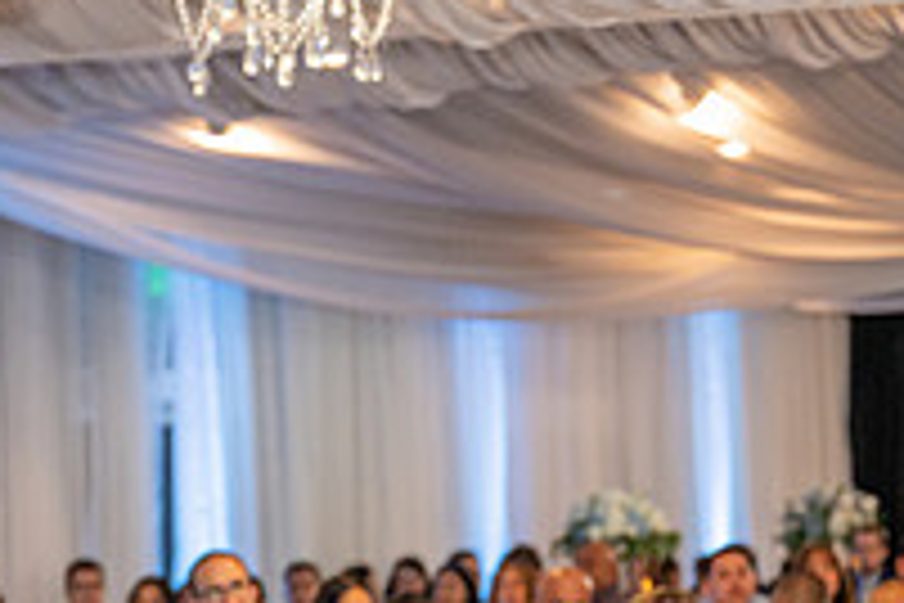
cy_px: 808
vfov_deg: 7.1
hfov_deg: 10.7
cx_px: -18
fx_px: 4771
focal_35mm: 190
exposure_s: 1/160
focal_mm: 66
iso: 1000
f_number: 2.8
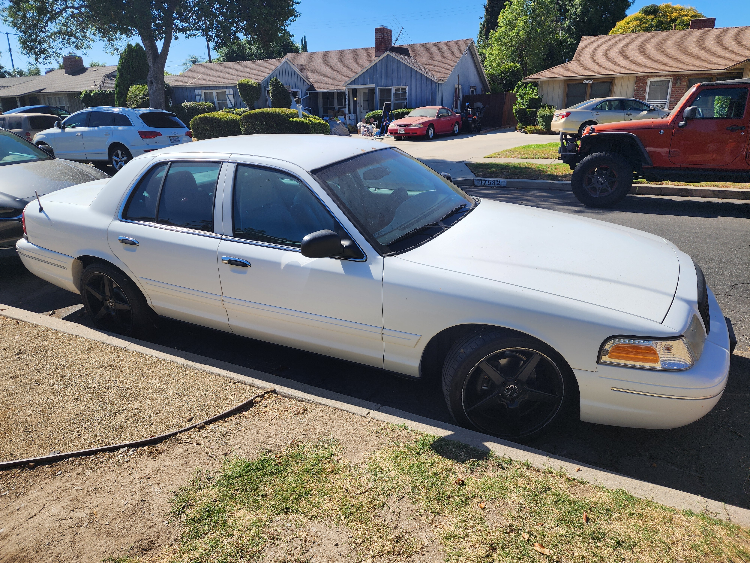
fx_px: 498
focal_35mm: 23
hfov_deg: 73.9
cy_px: 282
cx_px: 375
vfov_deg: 58.9
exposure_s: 1/1202
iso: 12
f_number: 1.8
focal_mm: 6.4
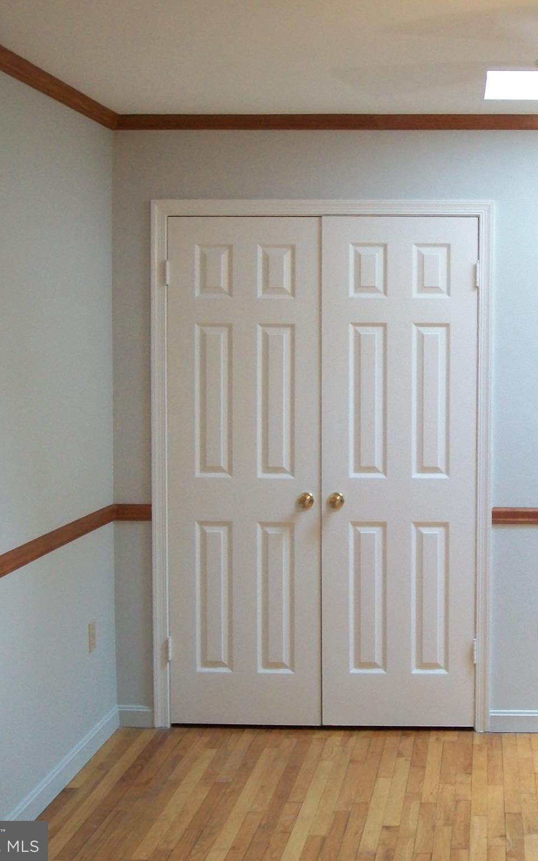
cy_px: 433
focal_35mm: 57
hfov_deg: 22.2
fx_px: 1337
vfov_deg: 35.7
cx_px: 485
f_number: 3.2
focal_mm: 7.1
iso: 160
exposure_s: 1/20
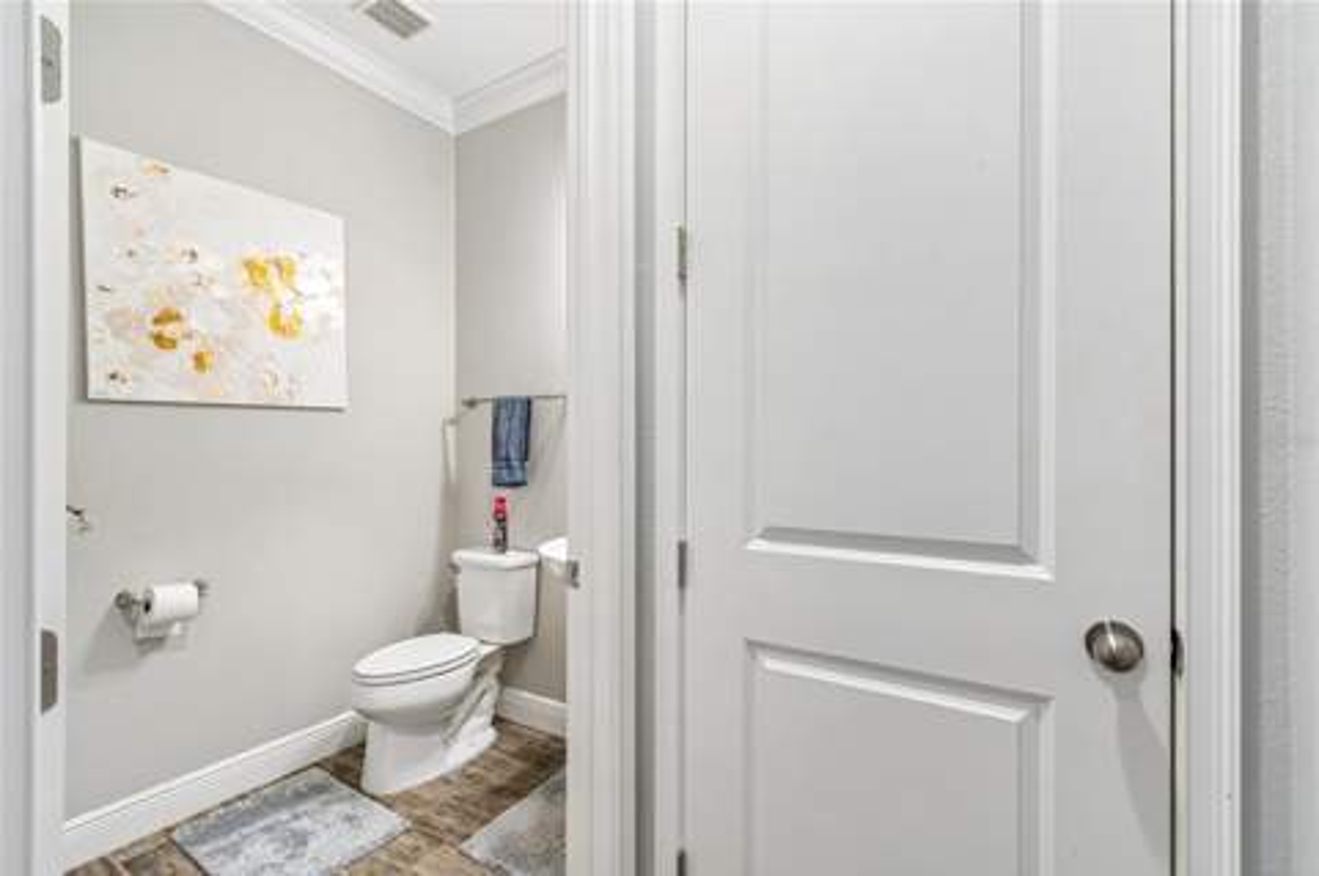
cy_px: 438
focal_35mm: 15
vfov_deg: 77.2
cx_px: 660
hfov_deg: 100.4
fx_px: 549
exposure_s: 1/1.25
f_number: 7.1
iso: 100
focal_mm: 10
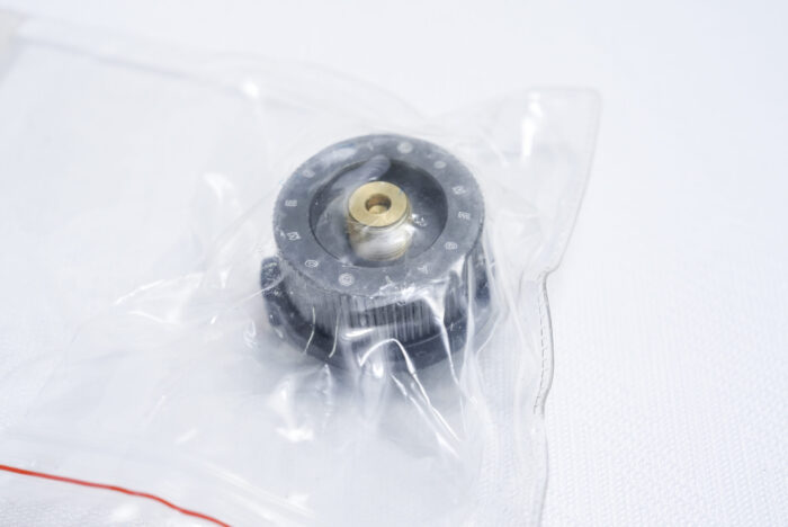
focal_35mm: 70
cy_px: 264
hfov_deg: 28.8
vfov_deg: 19.5
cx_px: 394
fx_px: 1533
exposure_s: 1/200
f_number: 9
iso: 3200
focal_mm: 70
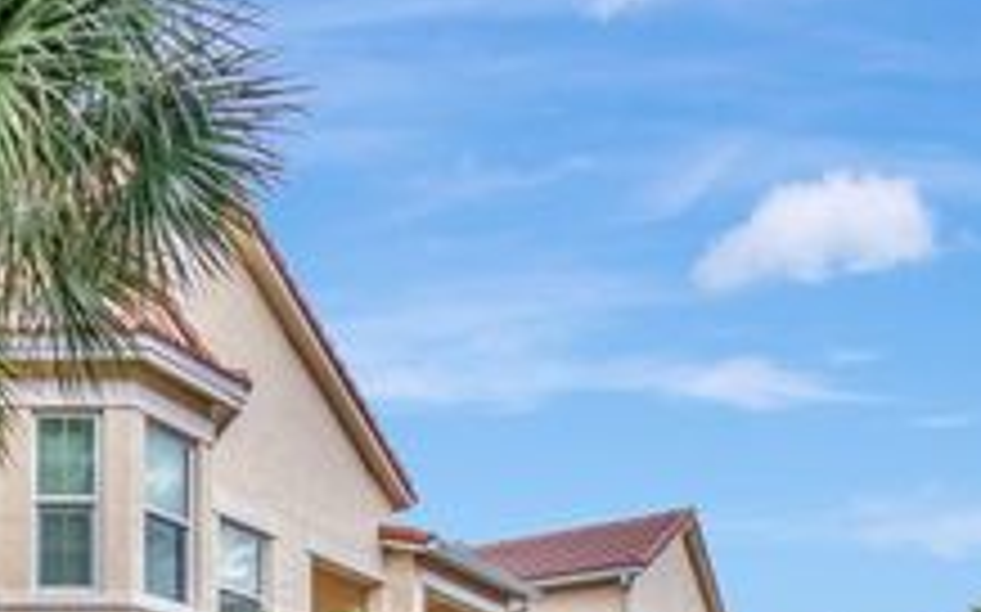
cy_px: 713
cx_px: -104
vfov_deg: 31.2
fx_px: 935
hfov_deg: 42.9
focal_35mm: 35
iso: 1000
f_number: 8
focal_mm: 10
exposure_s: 1/640
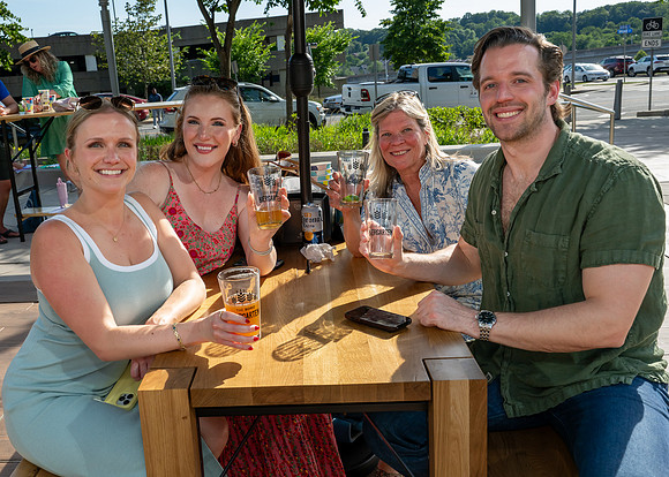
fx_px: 707
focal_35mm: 37
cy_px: 215
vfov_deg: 37.3
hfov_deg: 50.2
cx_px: 252
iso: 500
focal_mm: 30.5
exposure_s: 1/500
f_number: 9
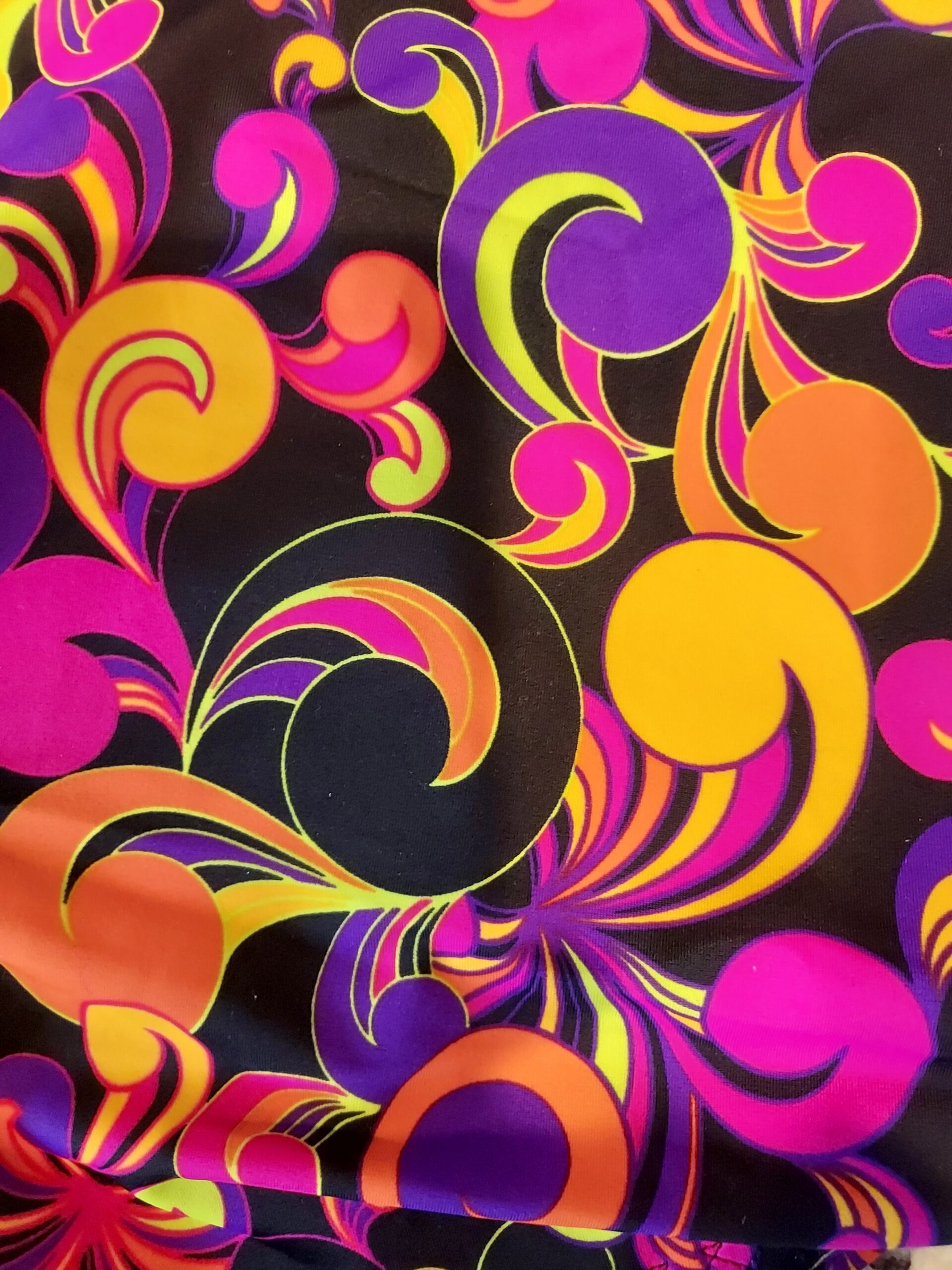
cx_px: 476
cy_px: 635
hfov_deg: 56.8
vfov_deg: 71.6
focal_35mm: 24
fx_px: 880
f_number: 1.8
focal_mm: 4.6
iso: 500
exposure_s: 1/30
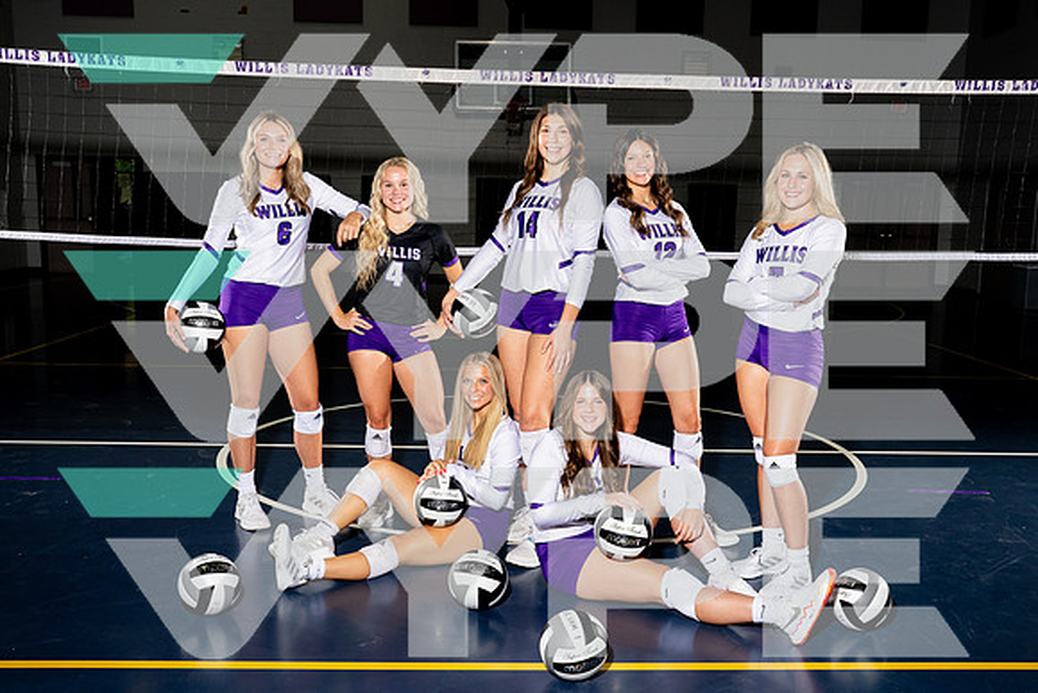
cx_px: 543
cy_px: 389
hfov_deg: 51.4
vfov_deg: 35.6
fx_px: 1077
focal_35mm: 37
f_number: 8
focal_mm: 32
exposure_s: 1/250
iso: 500
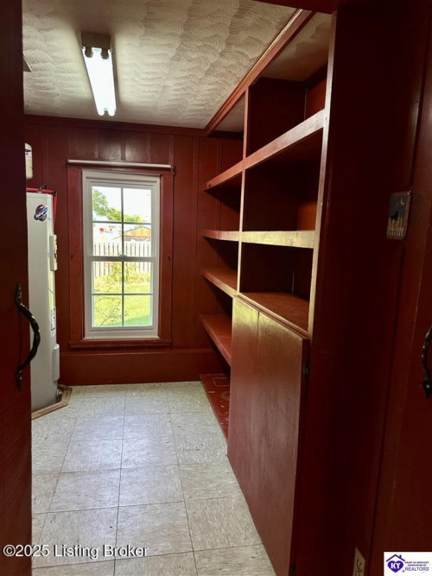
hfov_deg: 56.8
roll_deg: -3.0
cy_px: 288
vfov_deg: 71.6
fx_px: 399
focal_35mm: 24
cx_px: 216
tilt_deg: -8.1
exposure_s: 1/120
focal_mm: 6.86
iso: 80
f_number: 1.78
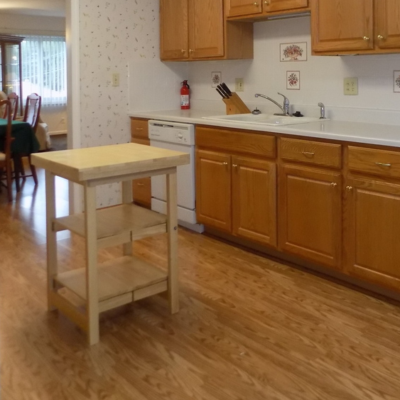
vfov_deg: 40.8
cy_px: 73
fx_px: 510
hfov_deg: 41.9
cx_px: 286
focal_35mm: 39
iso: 320
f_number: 3.1
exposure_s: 1/30
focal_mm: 4
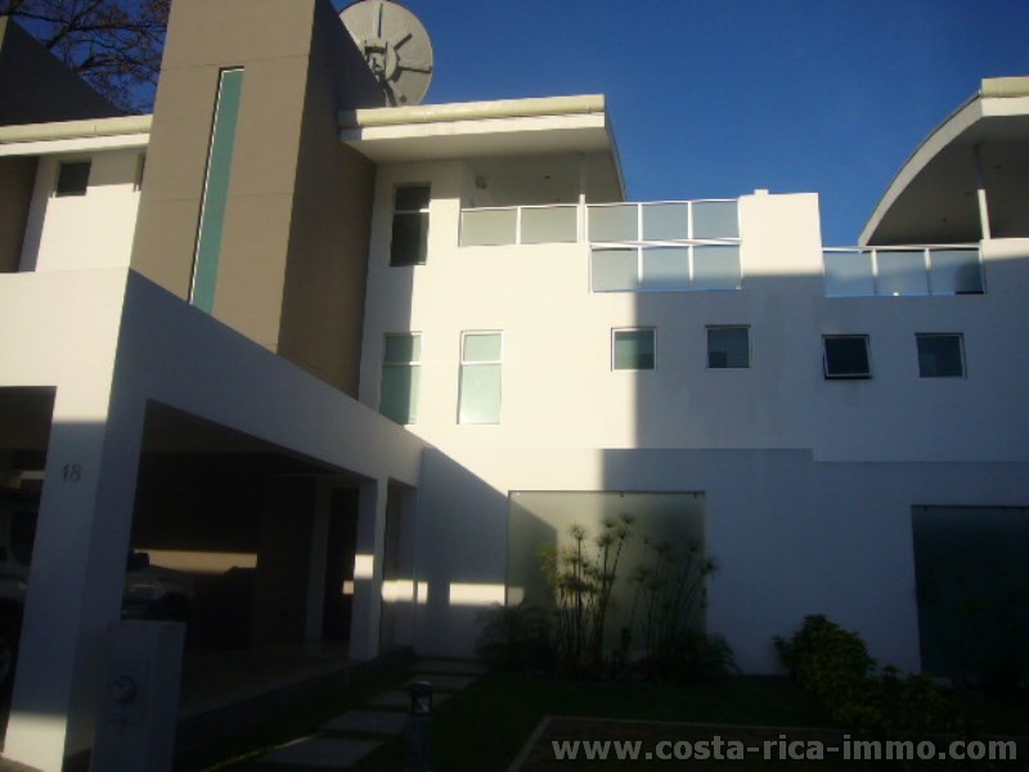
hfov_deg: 63.4
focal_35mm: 28
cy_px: 386
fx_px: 832
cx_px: 514
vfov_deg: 49.7
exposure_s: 1/640
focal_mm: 4.6
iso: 80
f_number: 5.6
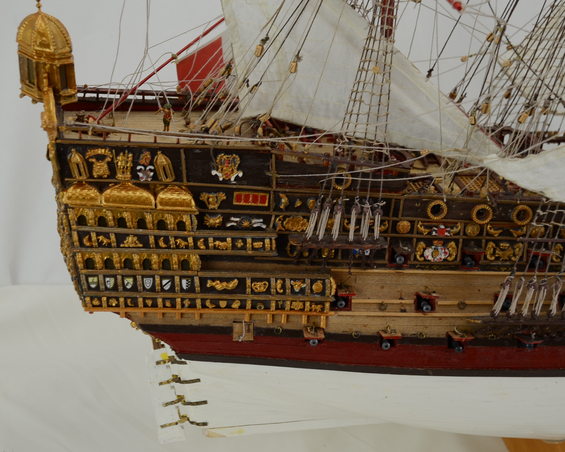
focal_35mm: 62
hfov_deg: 30.5
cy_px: 220
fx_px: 1031
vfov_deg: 24.7
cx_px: 199
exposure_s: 1/30
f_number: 4
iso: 100
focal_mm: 31
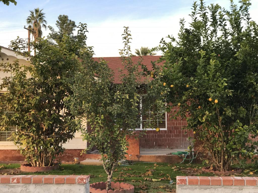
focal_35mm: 57
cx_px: 129
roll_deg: +1.7
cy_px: 96
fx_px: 425
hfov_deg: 33.8
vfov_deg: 25.7
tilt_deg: +3.0
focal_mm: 6.6
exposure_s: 1/120
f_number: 2.8
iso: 25
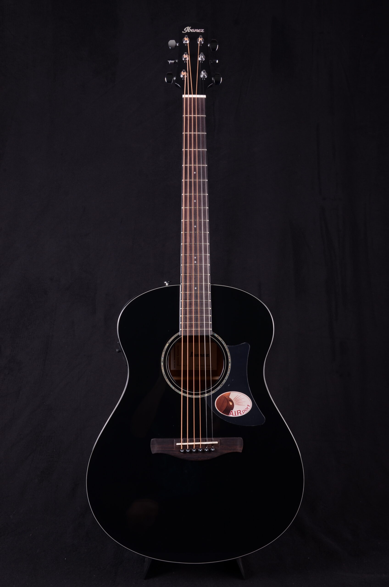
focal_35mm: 38
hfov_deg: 35.3
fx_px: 610
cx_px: 194
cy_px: 294
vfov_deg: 51.4
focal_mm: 25
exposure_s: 1/200
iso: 200
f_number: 13
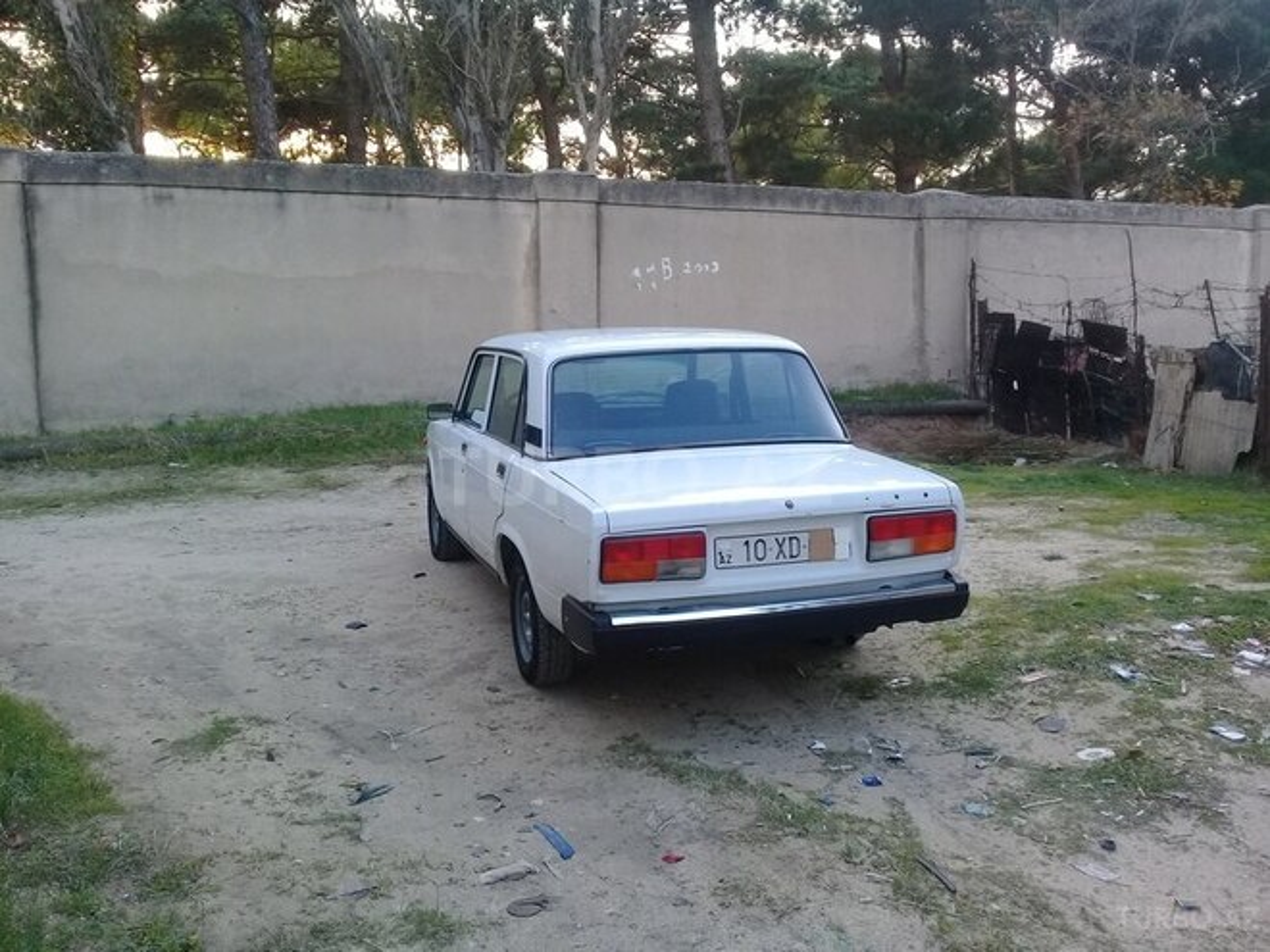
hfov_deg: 58.4
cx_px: 635
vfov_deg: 45.4
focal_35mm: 31
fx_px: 1137
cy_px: 476
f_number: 2.2
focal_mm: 3.3
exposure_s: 1/114
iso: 50
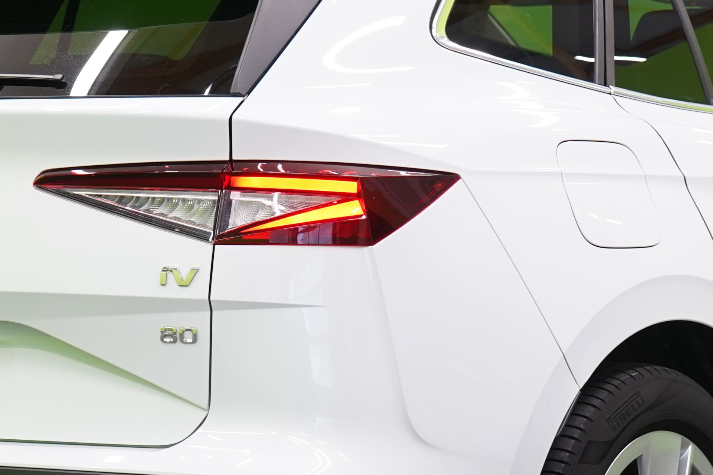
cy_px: 258
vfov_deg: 8.5
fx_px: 3188
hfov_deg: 12.8
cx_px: 438
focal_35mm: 161
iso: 400
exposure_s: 1/25
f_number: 5
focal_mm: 51
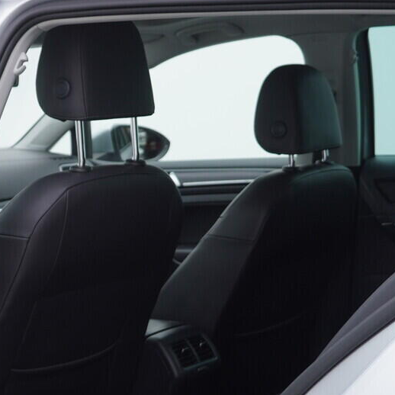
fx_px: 1097
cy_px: 289
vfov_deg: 20.3
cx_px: 75
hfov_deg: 20.2
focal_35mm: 85
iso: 125
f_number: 3.5
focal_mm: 24
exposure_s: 1/60
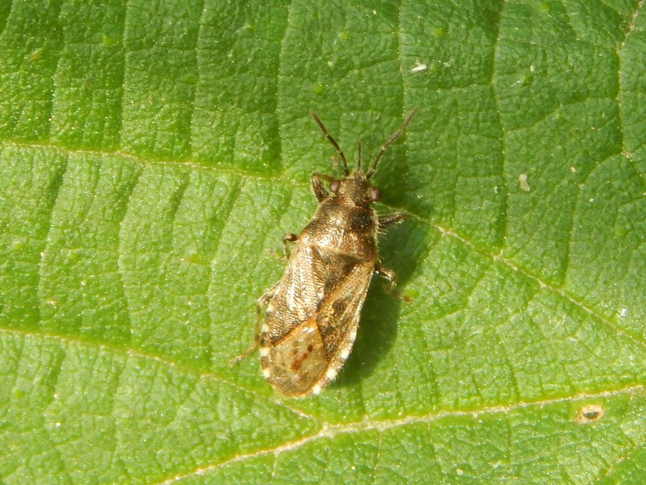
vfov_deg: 7.2
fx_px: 3864
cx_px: 323
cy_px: 242
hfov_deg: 9.6
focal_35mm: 207
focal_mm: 37.1
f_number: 5.4
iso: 125
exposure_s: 1/100
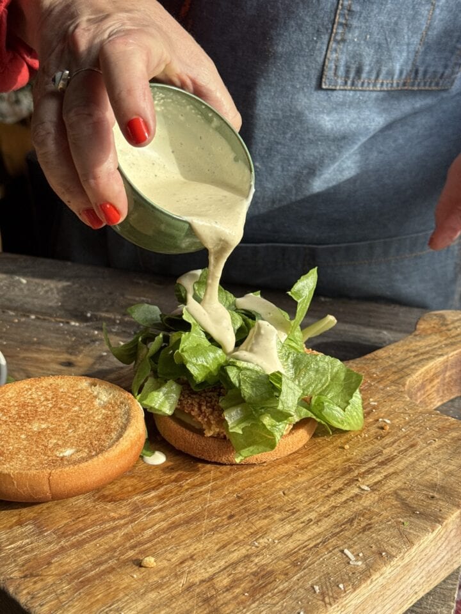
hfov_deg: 30.3
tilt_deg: -23.3
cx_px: 230
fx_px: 852
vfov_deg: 39.7
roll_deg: -0.4
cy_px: 307
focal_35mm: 48
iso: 64
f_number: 1.78
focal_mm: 6.76
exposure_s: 1/822
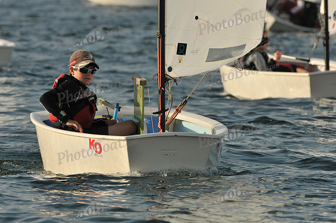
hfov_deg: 3.4
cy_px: 112
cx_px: 168
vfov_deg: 2.3
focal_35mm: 600
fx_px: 5592
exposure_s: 1/800
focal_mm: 400
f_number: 8
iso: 200
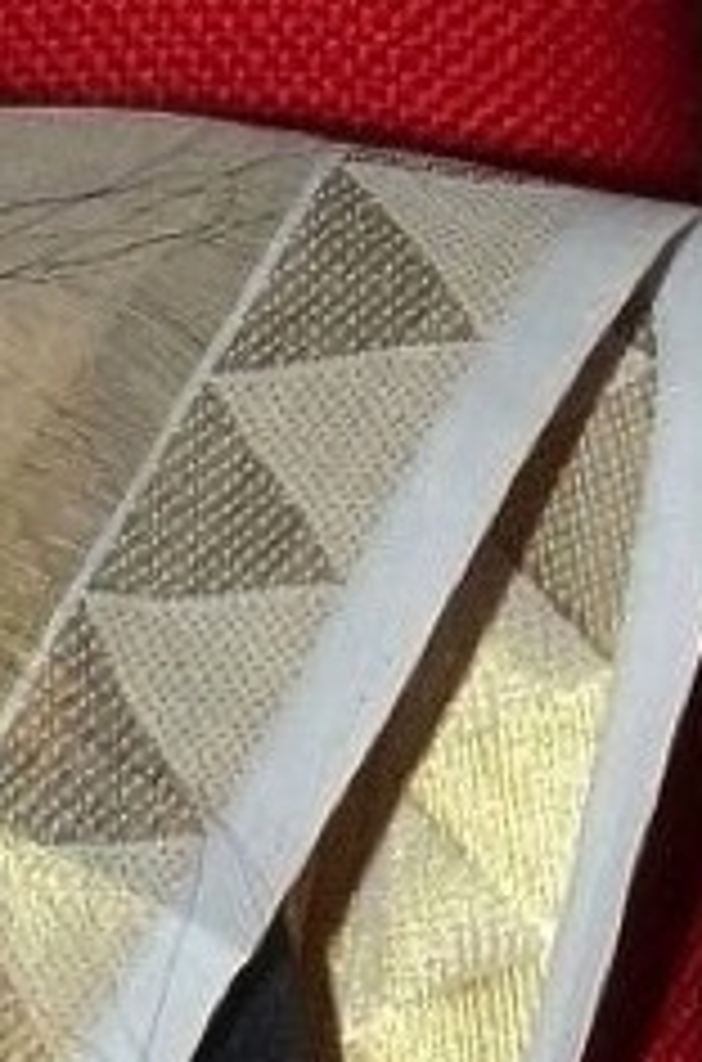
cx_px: -1922
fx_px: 23743
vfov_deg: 2.6
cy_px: 1064
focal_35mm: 807
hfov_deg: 1.7
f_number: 9
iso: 500
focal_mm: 70
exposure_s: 1/125
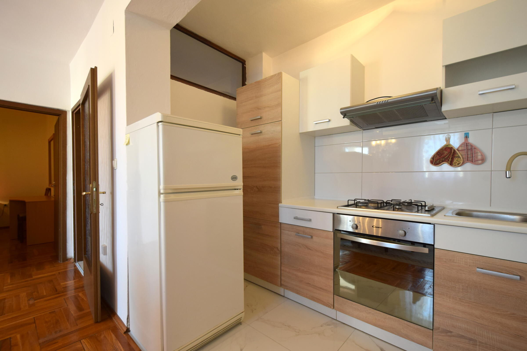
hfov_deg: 100.4
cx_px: 264
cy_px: 176
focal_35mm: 15
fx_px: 220
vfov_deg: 77.3
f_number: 4
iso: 400
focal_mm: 10
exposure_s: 1/60
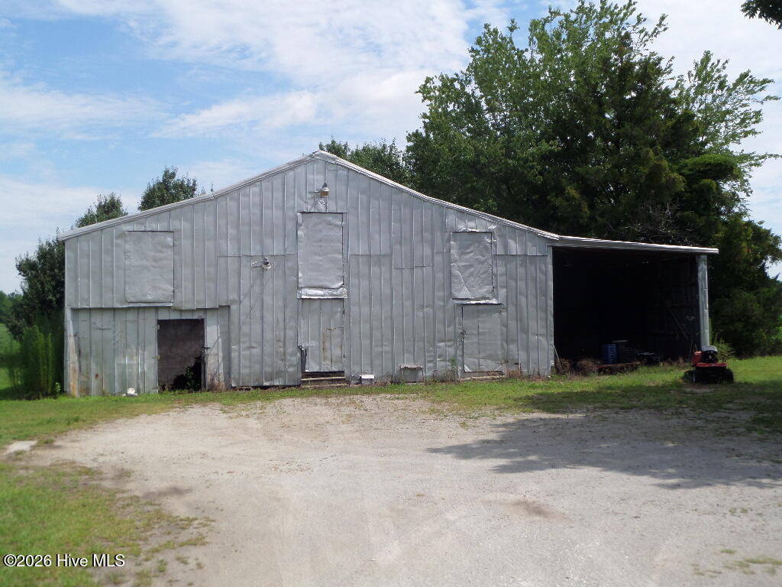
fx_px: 926
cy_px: 294
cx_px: 391
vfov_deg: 35.1
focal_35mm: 41
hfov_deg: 45.8
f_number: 3.6
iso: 100
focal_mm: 6.8
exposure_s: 1/1000
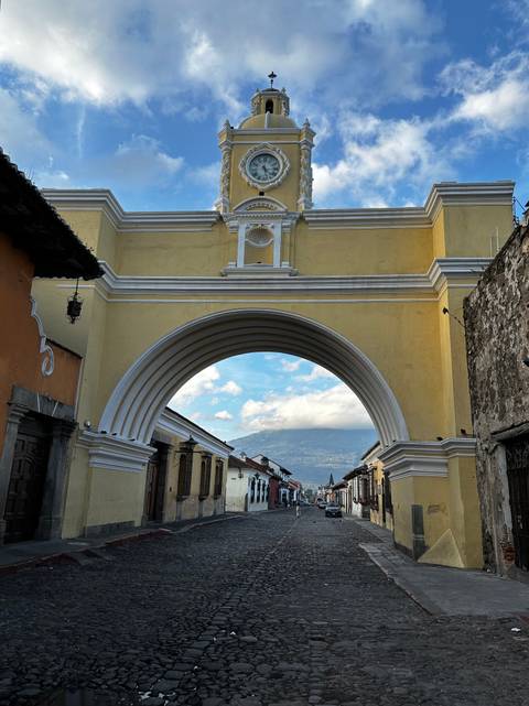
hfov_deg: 56.8
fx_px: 490
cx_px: 264
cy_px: 353
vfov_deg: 71.6
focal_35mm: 24
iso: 80
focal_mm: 6.86
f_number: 1.78
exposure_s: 1/1227
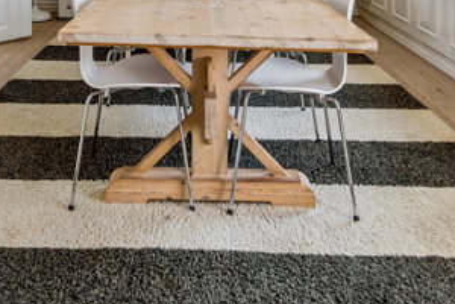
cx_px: 177
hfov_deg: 40.9
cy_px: -84
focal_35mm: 48
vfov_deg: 24.7
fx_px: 607
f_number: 8
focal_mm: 12
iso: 200
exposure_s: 1/60
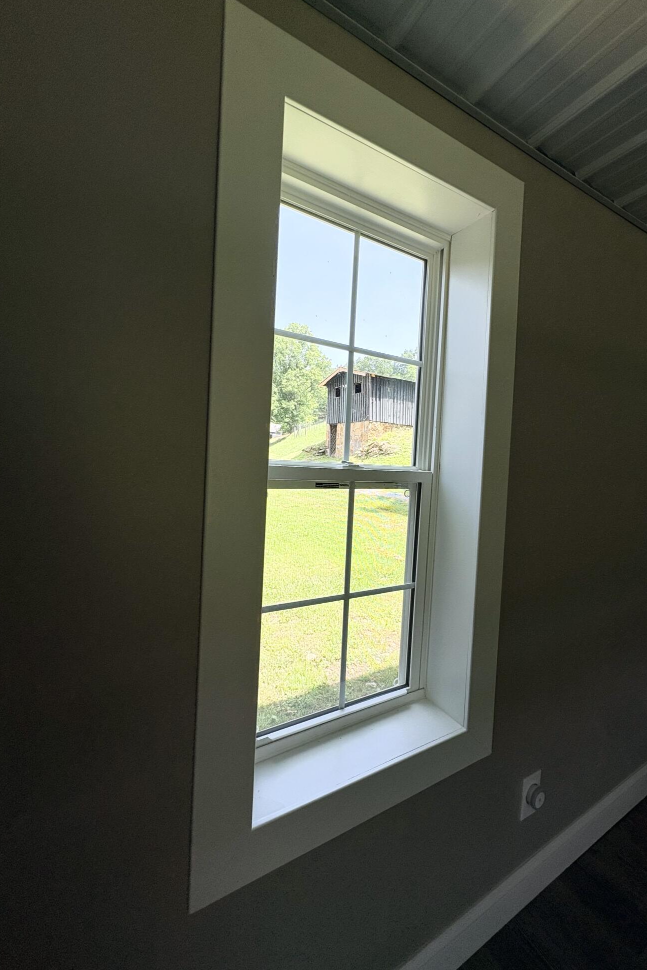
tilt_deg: -1.3
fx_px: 404
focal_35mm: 15
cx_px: 370
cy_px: 479
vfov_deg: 100.4
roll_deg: -3.3
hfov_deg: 76.9
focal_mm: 2.22
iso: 50
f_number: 2.2
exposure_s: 1/328
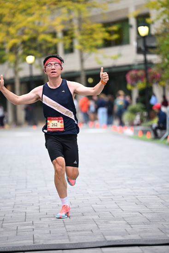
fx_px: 1196
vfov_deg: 12.1
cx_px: 84
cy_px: 126
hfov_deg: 8.1
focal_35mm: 170
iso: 1250
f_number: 2.8
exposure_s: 1/1250
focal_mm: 170
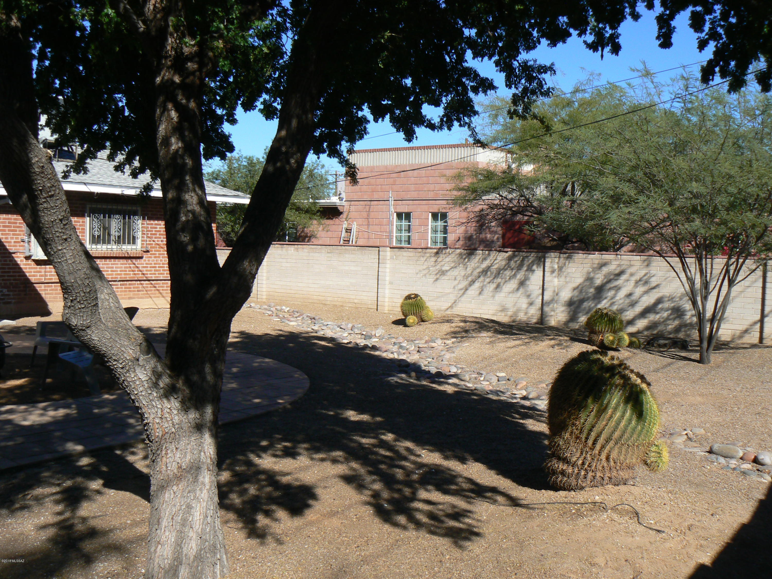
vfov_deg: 39.7
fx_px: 803
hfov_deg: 51.4
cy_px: 290
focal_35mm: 36
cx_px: 386
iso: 80
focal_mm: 6
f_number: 6.3
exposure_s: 1/400
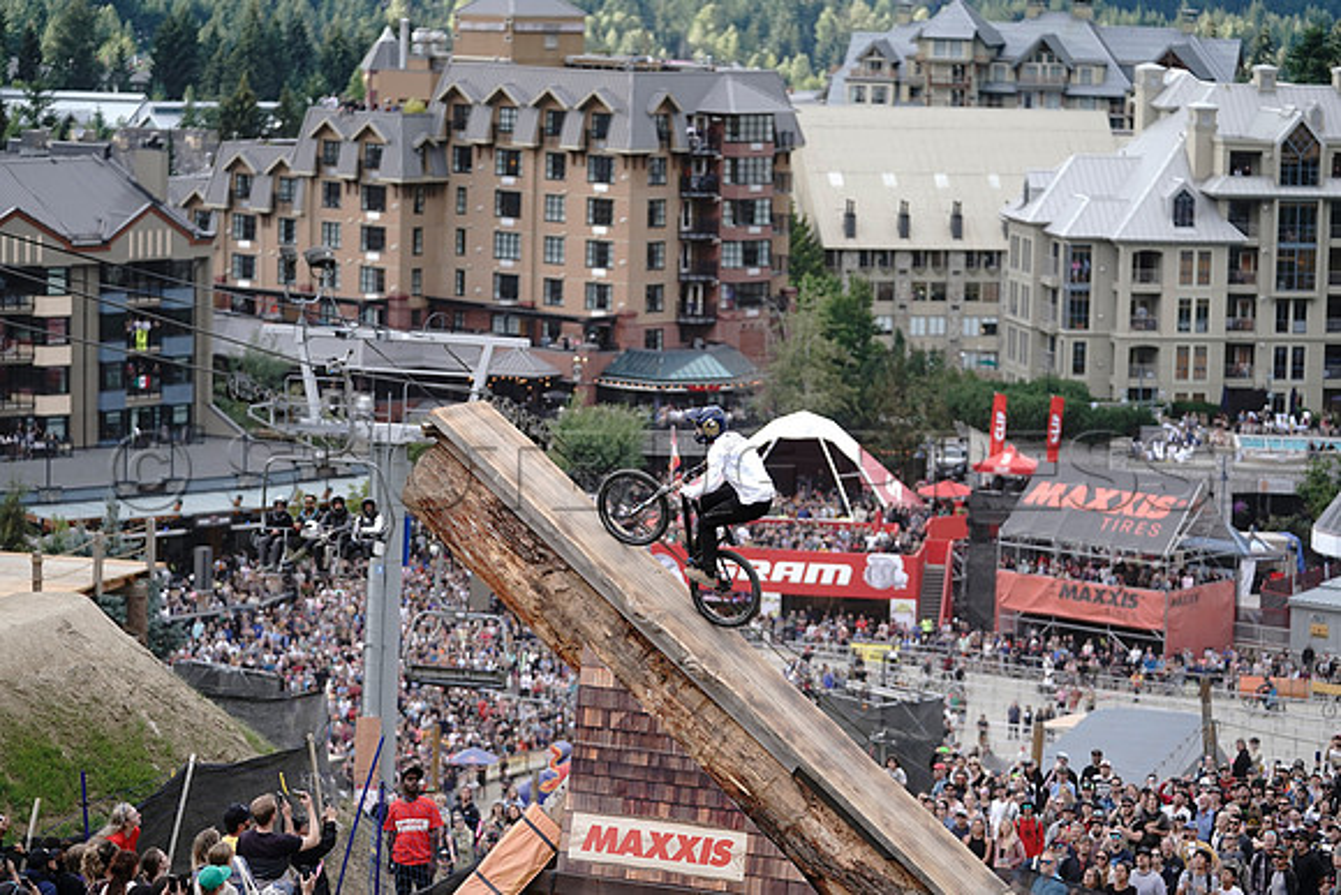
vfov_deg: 12.2
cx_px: 670
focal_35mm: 112
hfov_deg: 18.3
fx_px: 4173
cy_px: 448
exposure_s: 1/1000
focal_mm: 112
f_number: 2.8
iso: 320
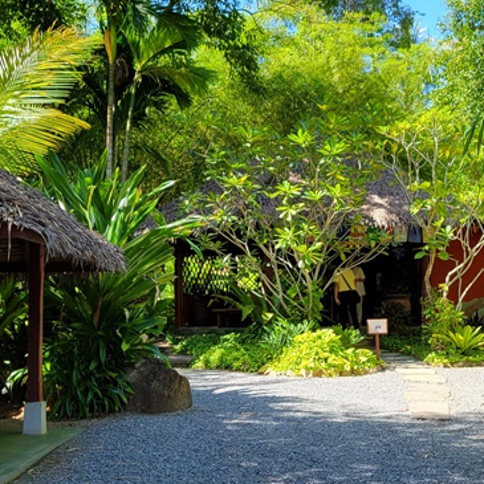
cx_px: 267
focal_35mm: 63
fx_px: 997
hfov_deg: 27.3
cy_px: 221
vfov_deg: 27.3
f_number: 1.8
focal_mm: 5.4
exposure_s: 1/492
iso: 40
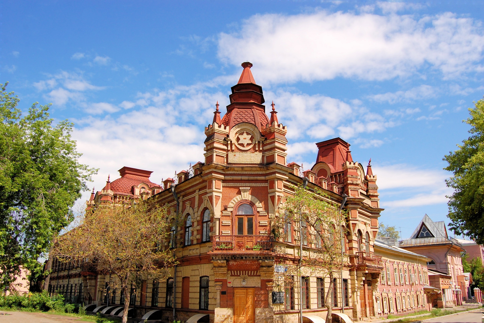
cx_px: 242
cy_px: 162
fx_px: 383
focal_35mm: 28
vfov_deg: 45.7
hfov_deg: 64.6
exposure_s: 1/320
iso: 200
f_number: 9
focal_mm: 19
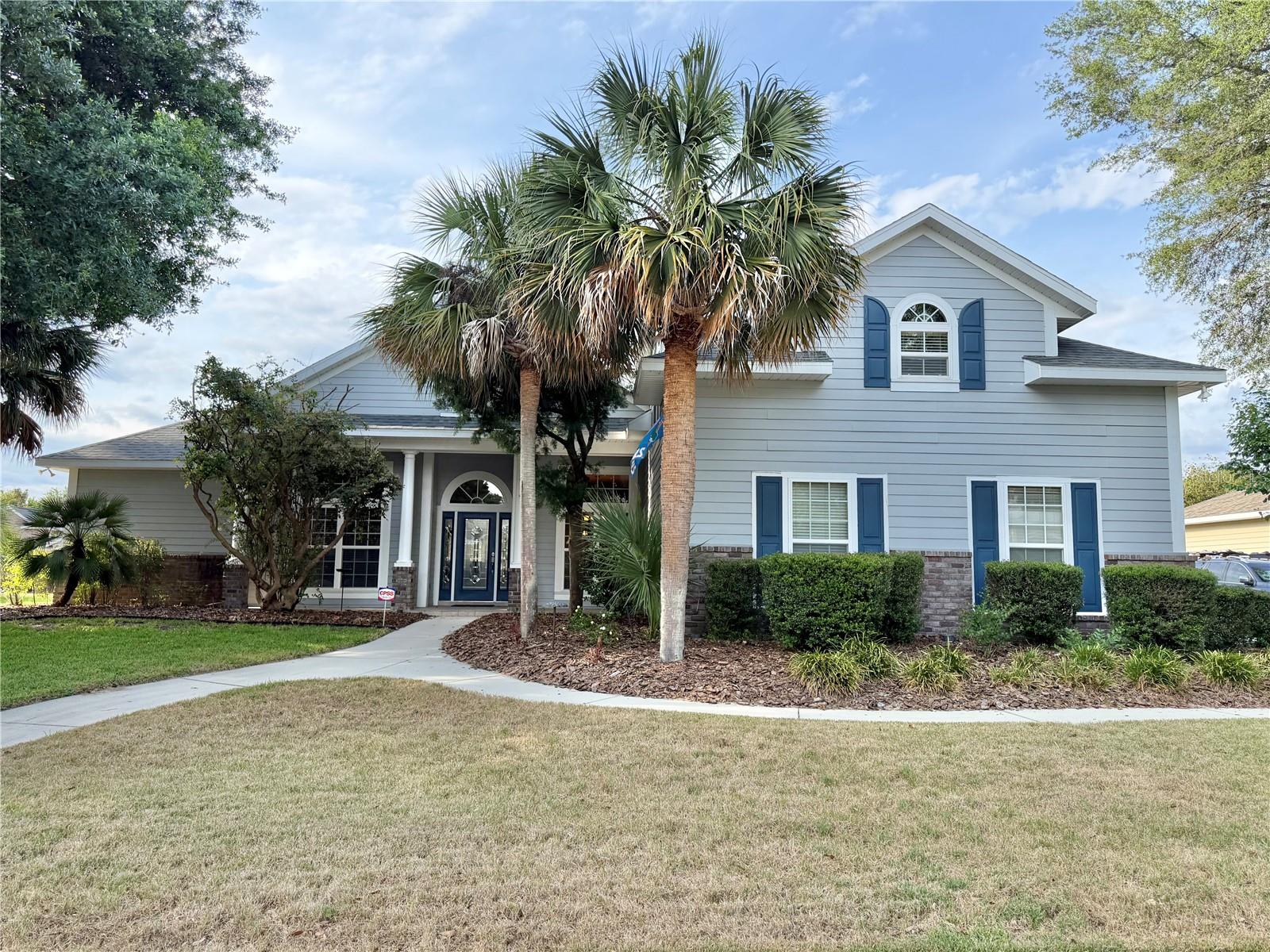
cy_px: 476
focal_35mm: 24
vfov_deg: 56.8
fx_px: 881
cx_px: 635
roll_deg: -0.2
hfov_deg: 71.6
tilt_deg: +6.1
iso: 100
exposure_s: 1/1553
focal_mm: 6.76
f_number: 1.78
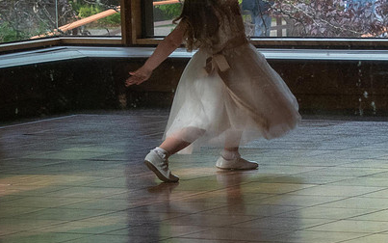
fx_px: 3363
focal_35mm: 318
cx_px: 262
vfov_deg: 4.1
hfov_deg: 6.6
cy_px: 151
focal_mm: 55
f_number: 5.6
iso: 400
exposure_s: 1/125
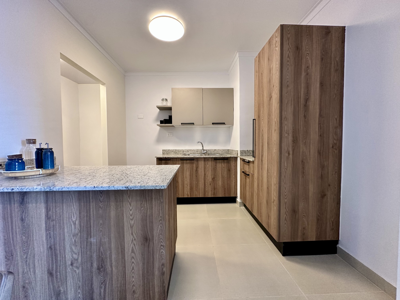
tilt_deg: -1.6
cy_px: 150
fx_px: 162
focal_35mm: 14
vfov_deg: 85.7
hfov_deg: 102.1
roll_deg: -0.2
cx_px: 200
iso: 250
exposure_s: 1/60
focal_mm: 2.22
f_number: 2.2
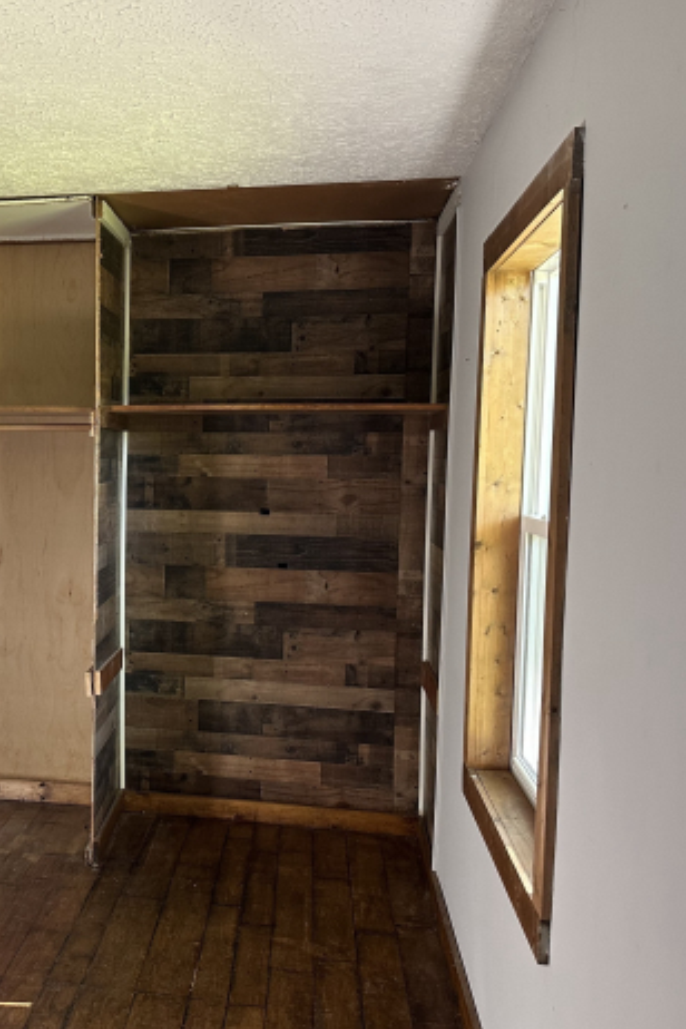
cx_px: 104
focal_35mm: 36
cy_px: 539
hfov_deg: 35.3
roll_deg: -0.6
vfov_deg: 53.1
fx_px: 1029
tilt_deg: -3.7
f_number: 1.78
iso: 250
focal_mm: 6.86
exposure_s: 1/82
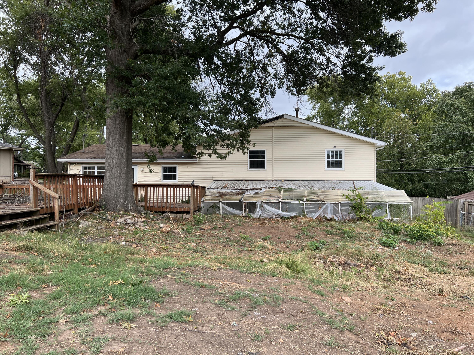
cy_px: 178
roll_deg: +0.1
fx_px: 356
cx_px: 237
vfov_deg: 53.1
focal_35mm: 26
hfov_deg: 67.3
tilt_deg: -0.5
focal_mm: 5.7
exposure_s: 1/982
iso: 50
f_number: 1.5
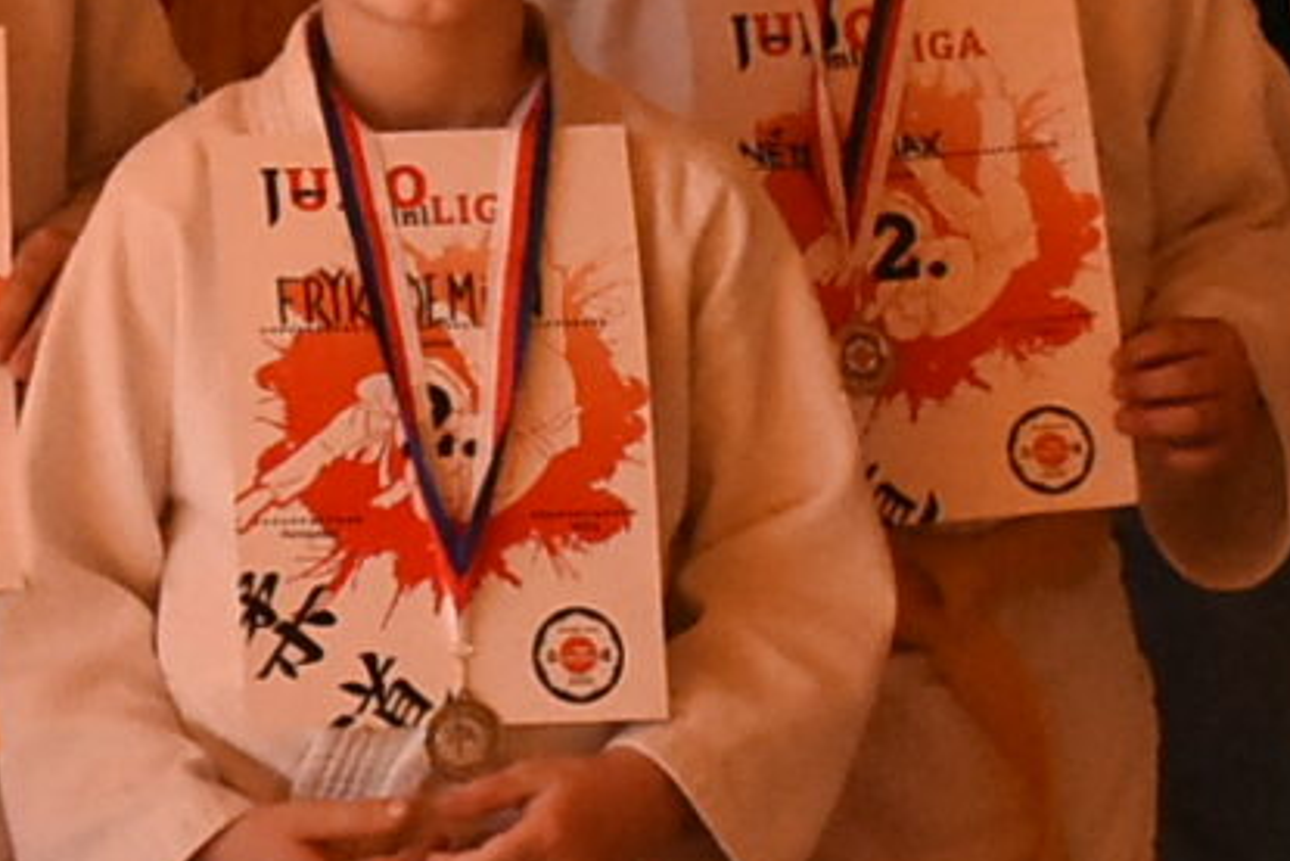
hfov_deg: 11.0
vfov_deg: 7.4
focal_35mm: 185
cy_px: 160
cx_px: 124
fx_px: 6631
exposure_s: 1/1600
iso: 4000
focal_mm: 20
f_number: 6.3
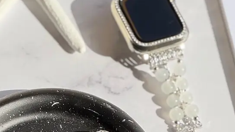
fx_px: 1228
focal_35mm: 197
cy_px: 199
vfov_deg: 6.1
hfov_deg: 10.9
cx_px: 138
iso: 25
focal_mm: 9
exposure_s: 1/230
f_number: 2.8
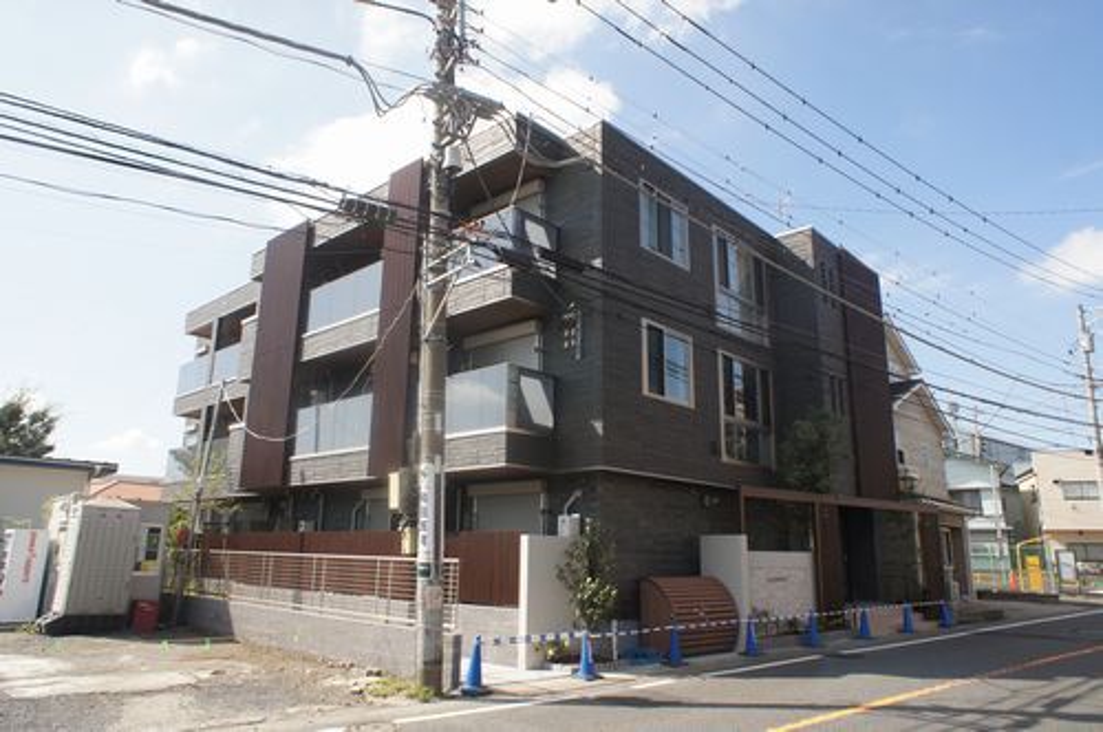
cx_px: 552
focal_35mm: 31
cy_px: 366
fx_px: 949
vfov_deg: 42.2
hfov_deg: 60.3
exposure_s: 1/320
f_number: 6.3
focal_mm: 16
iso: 200
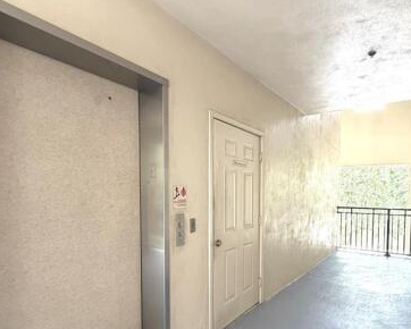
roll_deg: +0.3
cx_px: 248
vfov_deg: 62.3
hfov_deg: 74.1
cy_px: 205
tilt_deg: -2.9
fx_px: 268
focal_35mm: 22
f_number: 2.2
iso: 320
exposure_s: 1/121
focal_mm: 2.22
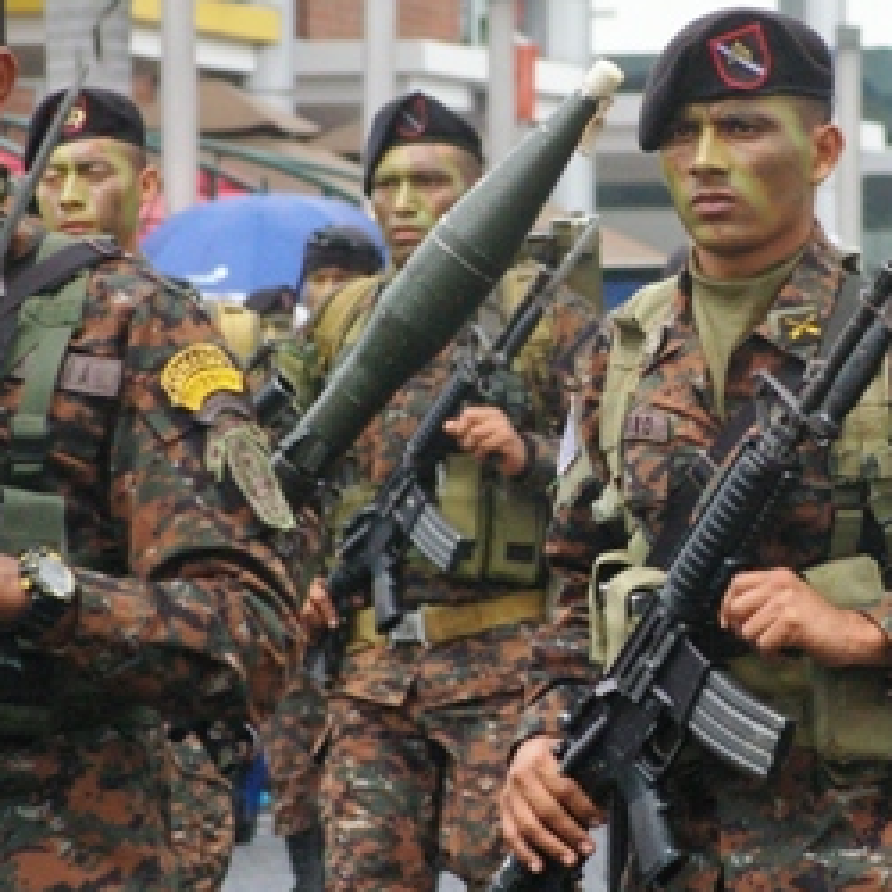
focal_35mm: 434
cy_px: 428
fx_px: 12655
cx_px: 781
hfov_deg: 4.0
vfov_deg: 4.0
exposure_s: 1/750
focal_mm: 133
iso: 1600
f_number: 11
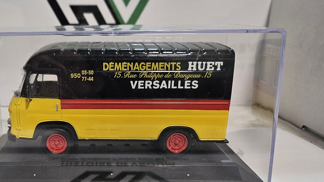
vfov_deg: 30.0
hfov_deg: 49.7
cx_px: 84
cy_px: 134
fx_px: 335
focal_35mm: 39
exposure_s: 1/100
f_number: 1.8
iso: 160
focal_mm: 5
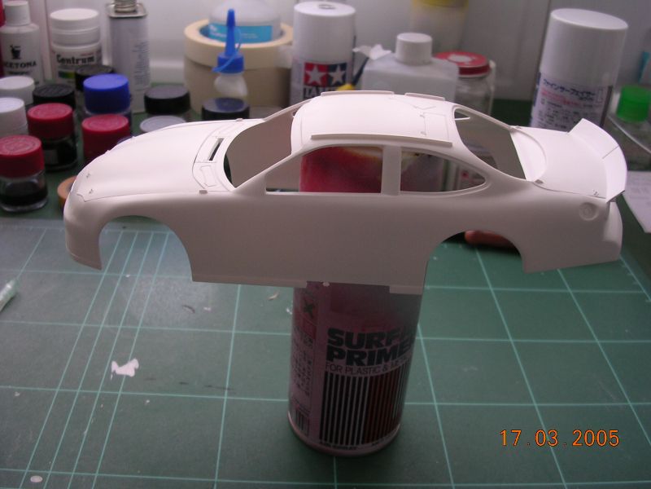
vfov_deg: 37.7
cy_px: 244
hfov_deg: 49.0
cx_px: 326
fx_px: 715
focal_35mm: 38
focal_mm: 5.8
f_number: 2.8
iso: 100
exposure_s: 1/52.3
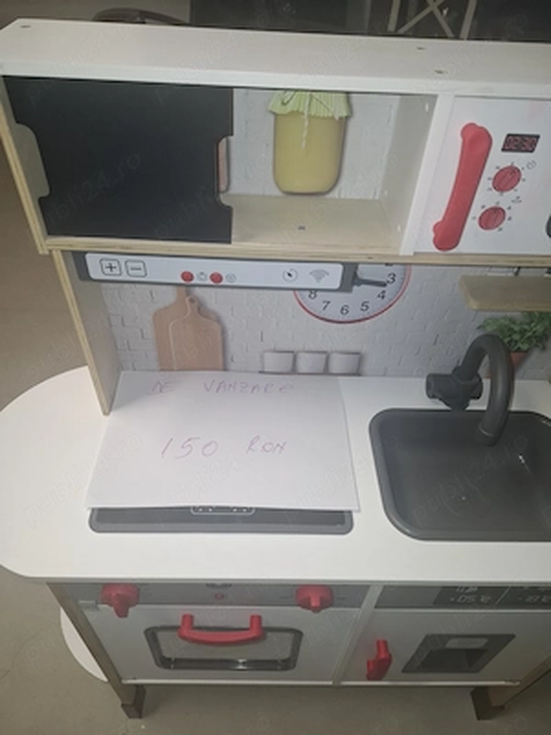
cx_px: 276
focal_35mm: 23
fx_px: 488
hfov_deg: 58.9
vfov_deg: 73.9
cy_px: 368
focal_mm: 5.54
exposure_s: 1/100
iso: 200
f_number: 1.8
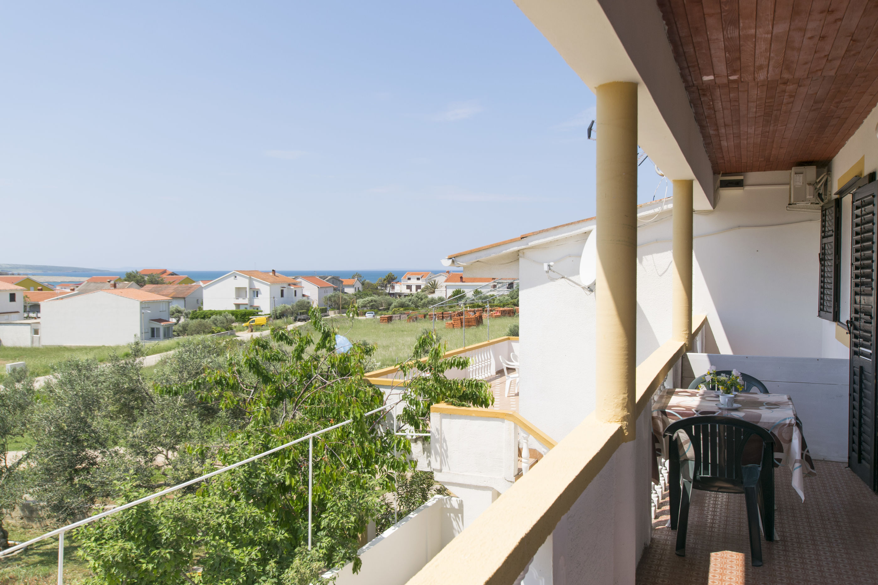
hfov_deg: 61.9
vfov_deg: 43.6
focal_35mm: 30
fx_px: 732
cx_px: 439
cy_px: 292
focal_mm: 20
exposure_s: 1/320
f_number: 7.1
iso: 100
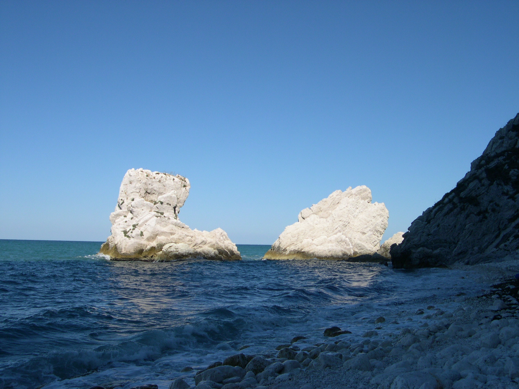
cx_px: 260
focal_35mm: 38
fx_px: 570
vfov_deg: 37.7
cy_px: 194
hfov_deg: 49.0
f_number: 7.6
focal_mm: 8
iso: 100
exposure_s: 1/299
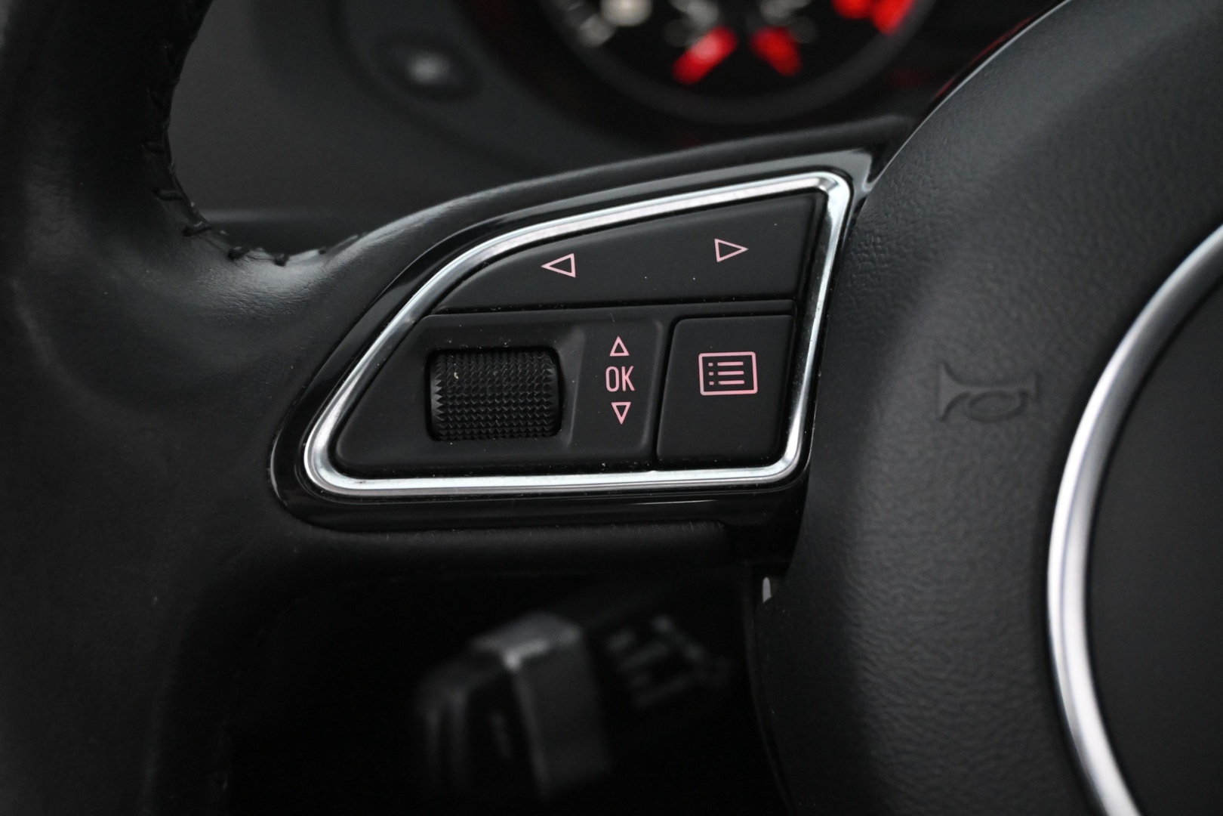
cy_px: 408
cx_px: 612
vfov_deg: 27.3
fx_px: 1681
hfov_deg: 40.0
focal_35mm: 50
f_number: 5
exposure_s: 1/50
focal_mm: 33
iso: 5600
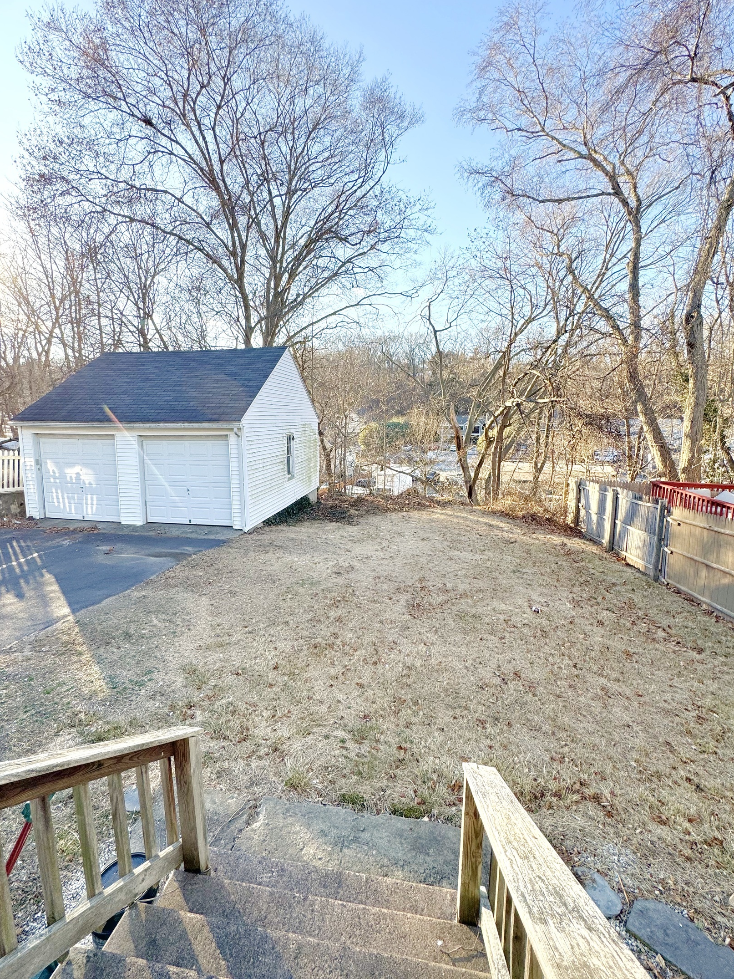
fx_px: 424
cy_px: 472
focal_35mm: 15
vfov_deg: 98.1
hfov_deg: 81.7
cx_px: 359
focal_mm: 2.22
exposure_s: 1/340
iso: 40
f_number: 2.2
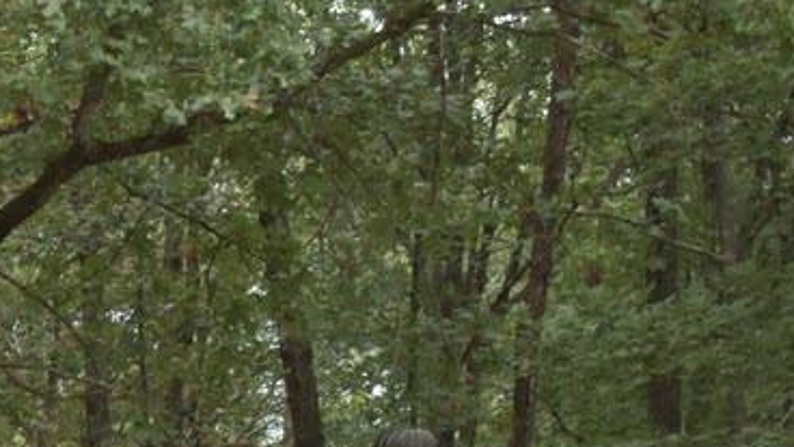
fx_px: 4316
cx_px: -526
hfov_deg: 10.1
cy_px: 975
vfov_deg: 5.8
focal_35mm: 205
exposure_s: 1/800
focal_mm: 30
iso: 2500
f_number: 5.6
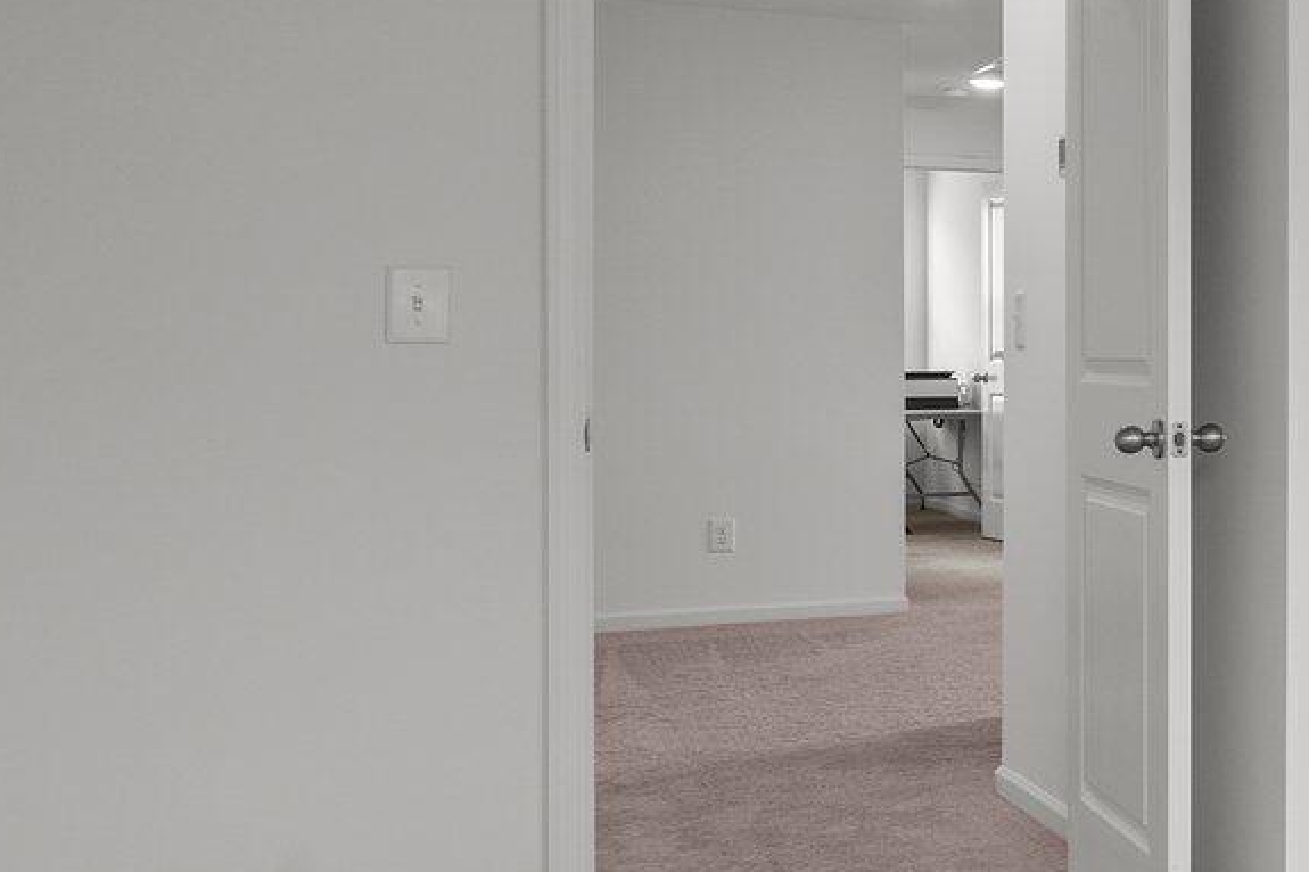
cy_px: 372
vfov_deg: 23.7
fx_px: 2072
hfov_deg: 25.1
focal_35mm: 57
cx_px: 2047
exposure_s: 1/4
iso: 400
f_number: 8
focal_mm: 16
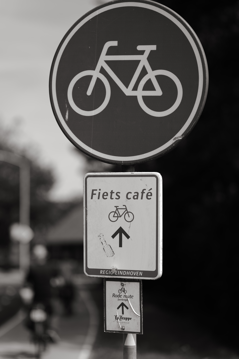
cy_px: 180
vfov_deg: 23.9
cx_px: 120
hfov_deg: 16.1
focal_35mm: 85
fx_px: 847
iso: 50
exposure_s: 1/2000
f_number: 2
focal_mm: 85
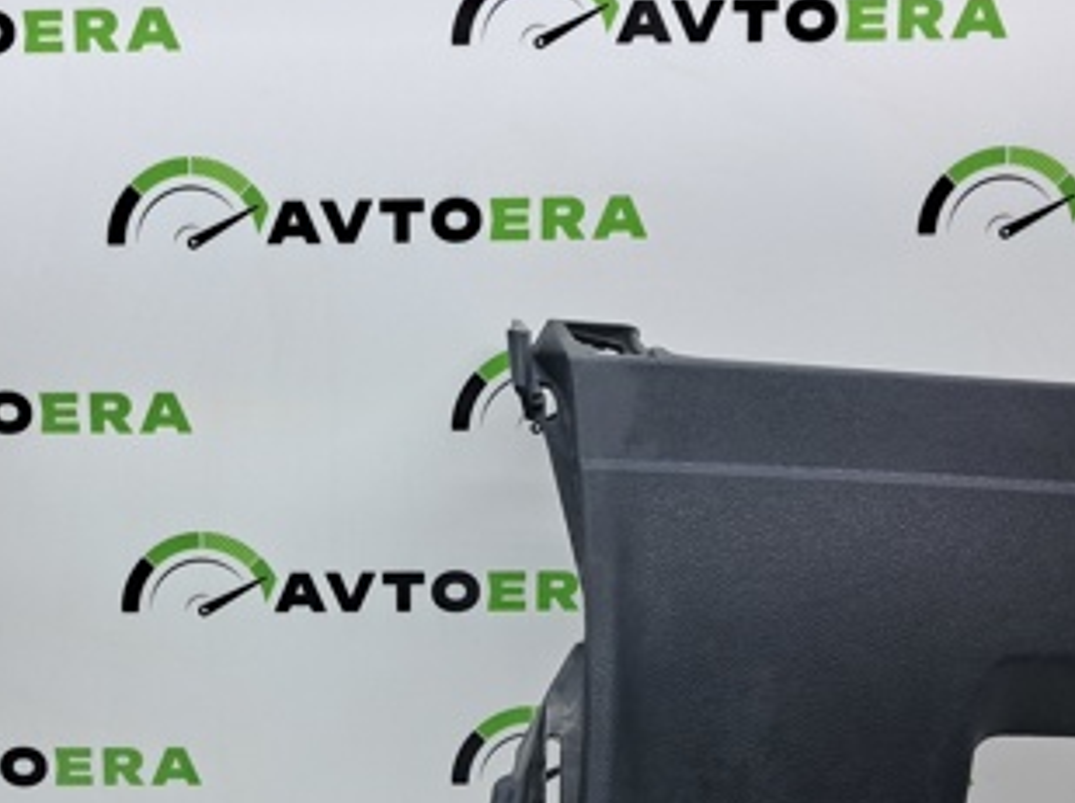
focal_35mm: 56
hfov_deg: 34.0
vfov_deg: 25.5
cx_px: 341
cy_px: 676
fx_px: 1737
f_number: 1.8
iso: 50
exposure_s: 1/100
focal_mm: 4
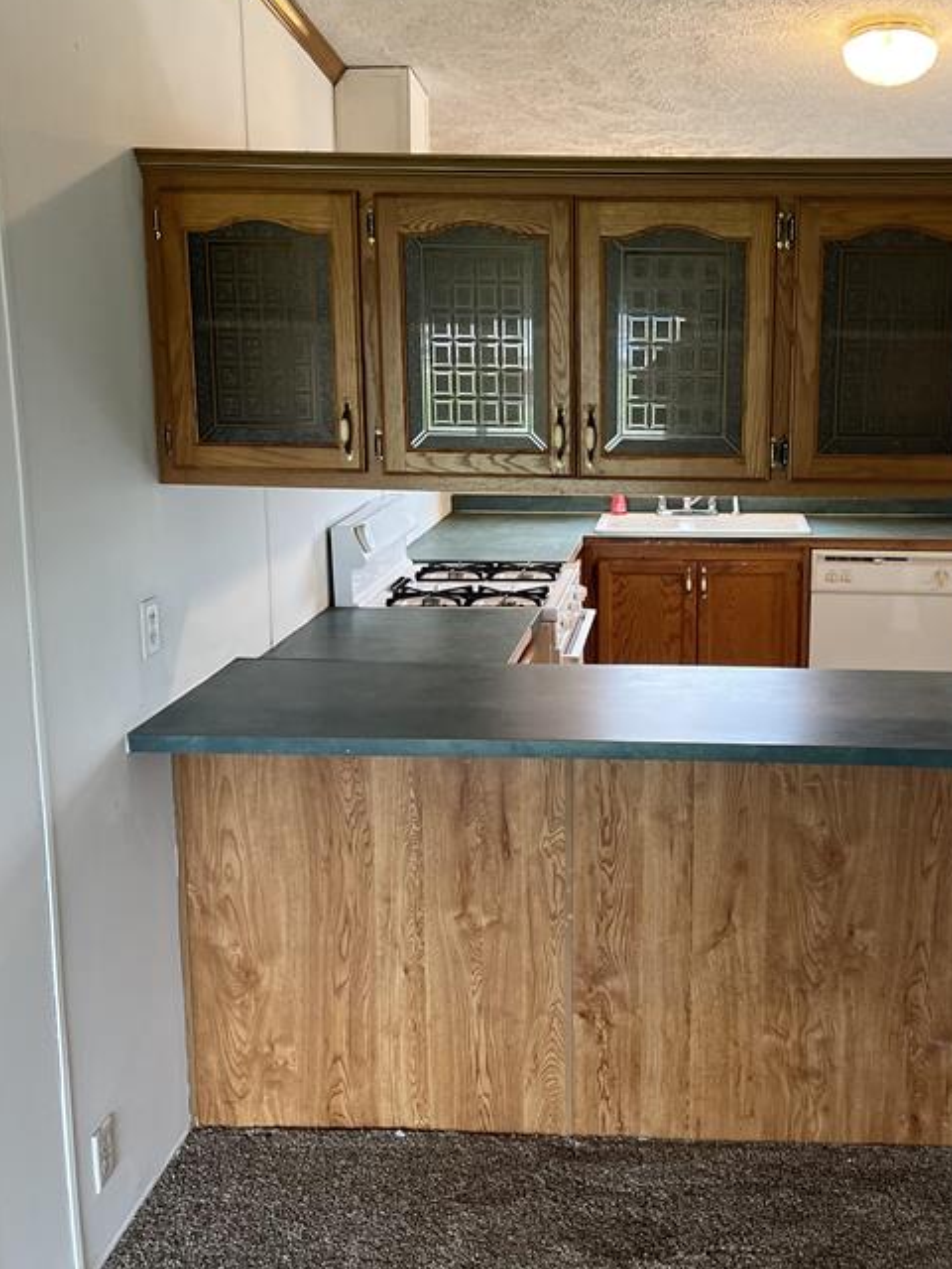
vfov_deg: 47.8
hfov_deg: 36.2
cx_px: 676
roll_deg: +1.2
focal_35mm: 39
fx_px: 1430
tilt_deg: -12.1
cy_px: 575
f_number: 1.5
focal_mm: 5.7
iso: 125
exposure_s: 1/115
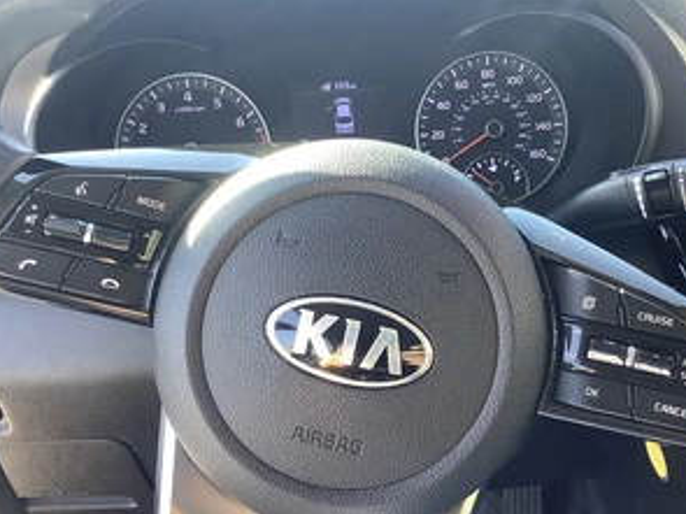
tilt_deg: -27.2
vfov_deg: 34.3
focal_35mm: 42
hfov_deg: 44.8
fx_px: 832
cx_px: 367
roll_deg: +5.3
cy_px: 288
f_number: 2.4
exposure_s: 1/100
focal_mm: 3.3
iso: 100
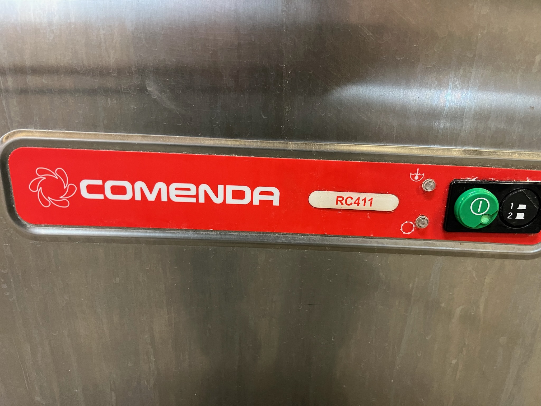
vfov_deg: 53.1
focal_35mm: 26
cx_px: 270
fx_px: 406
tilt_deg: -21.2
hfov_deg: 67.3
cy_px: 203
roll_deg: -3.0
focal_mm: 5.1
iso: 320
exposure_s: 1/50
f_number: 1.6
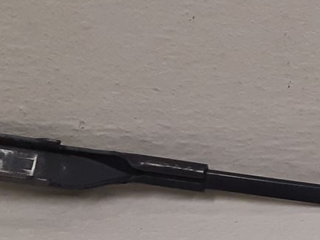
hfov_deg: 13.9
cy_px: 157
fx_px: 1147
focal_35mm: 124
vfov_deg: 11.9
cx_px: 595
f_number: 1.7
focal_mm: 3.93
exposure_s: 1/50
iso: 125
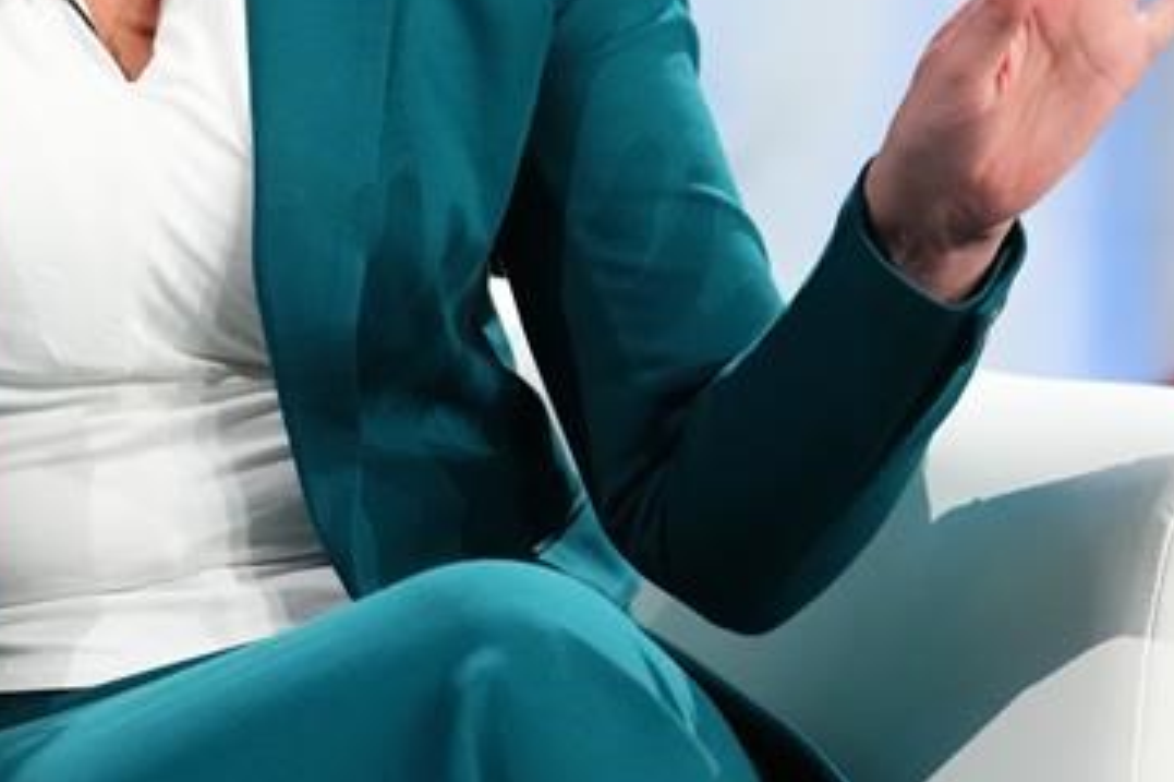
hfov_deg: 4.8
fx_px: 14048
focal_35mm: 431
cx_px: 540
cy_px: -139
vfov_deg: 3.2
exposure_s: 1/400
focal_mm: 151
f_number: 2.8
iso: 6400
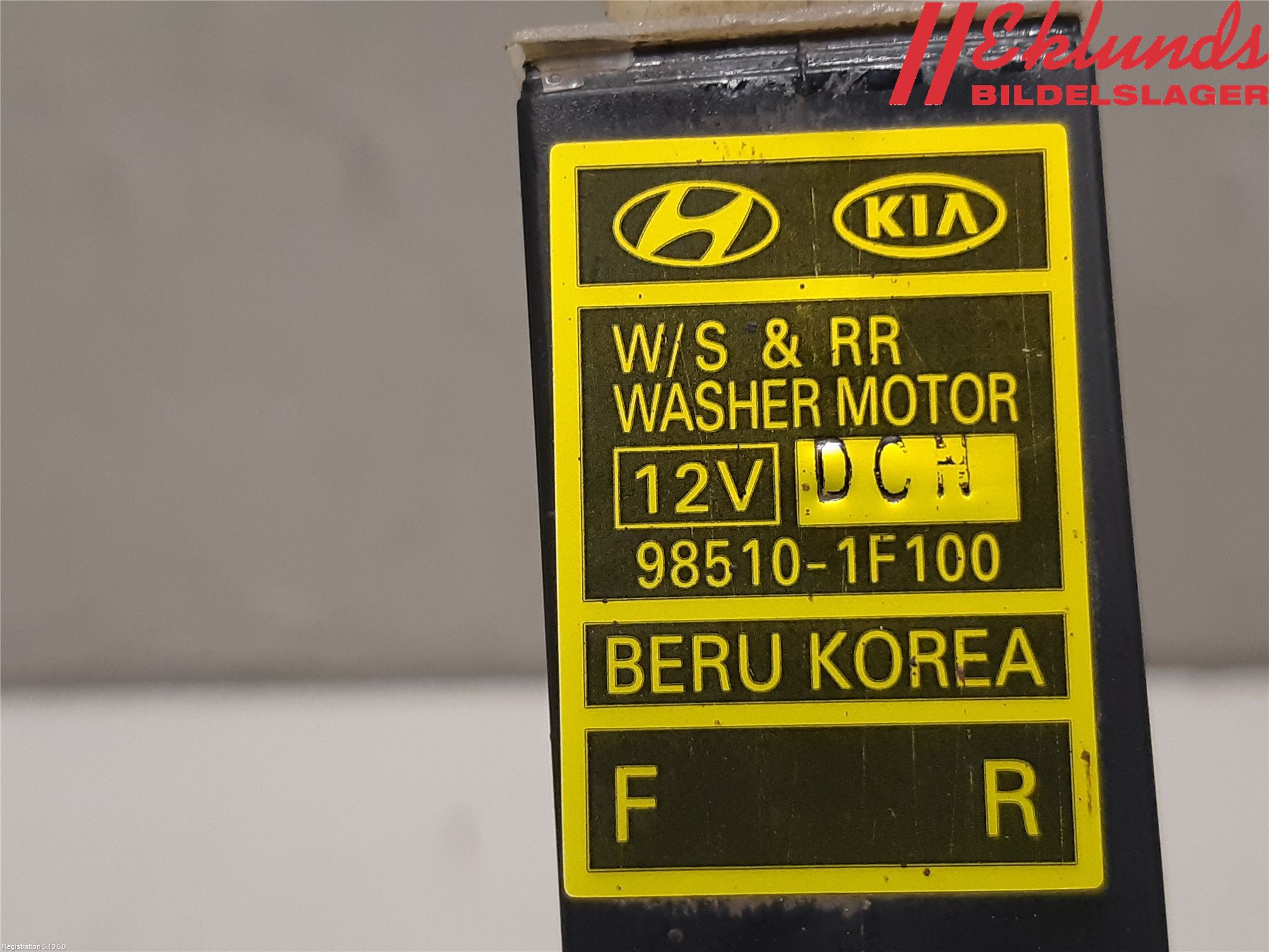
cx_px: 634
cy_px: 476
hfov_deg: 67.3
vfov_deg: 53.1
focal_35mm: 26
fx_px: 953
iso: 160
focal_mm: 3.93
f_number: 1.7
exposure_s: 1/50
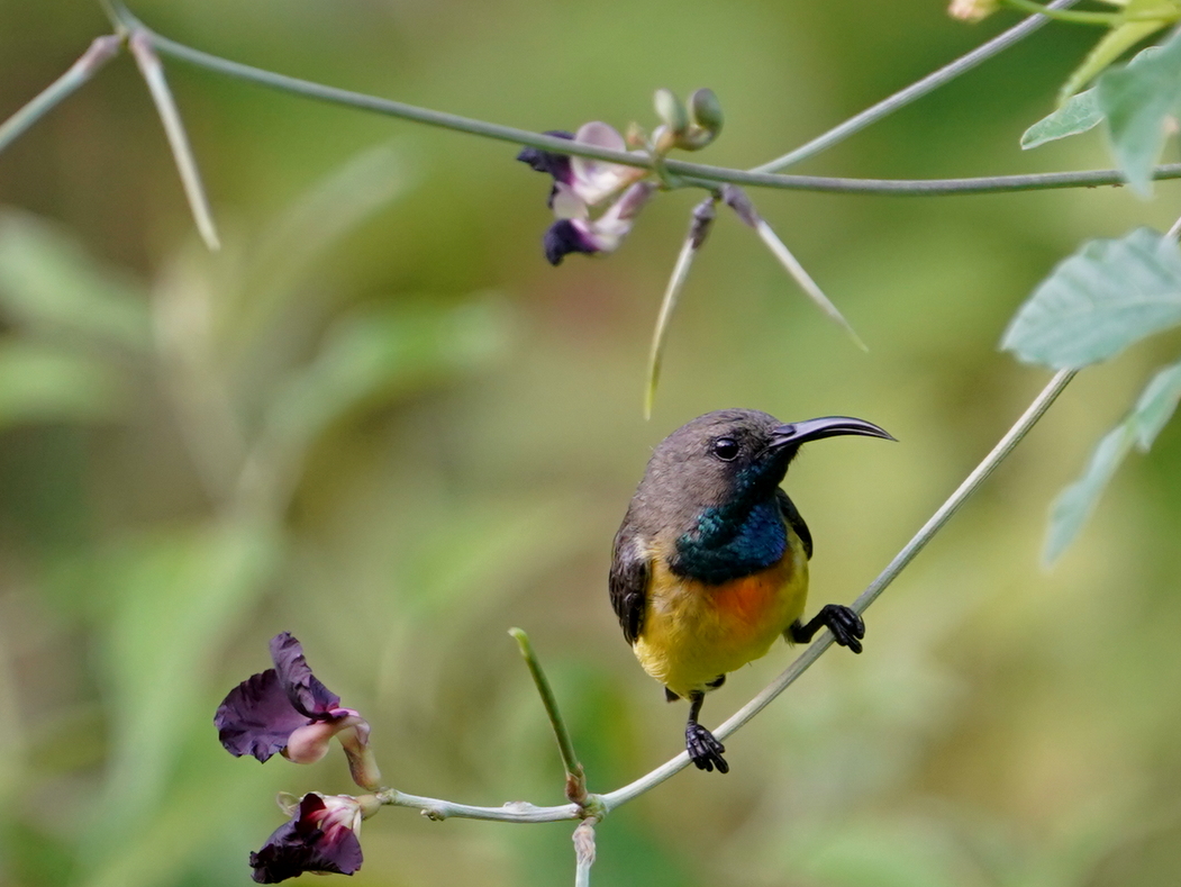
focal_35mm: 878
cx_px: 771
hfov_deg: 2.3
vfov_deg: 1.7
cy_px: 574
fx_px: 29965
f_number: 6.3
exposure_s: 1/100
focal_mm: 600
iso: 1000
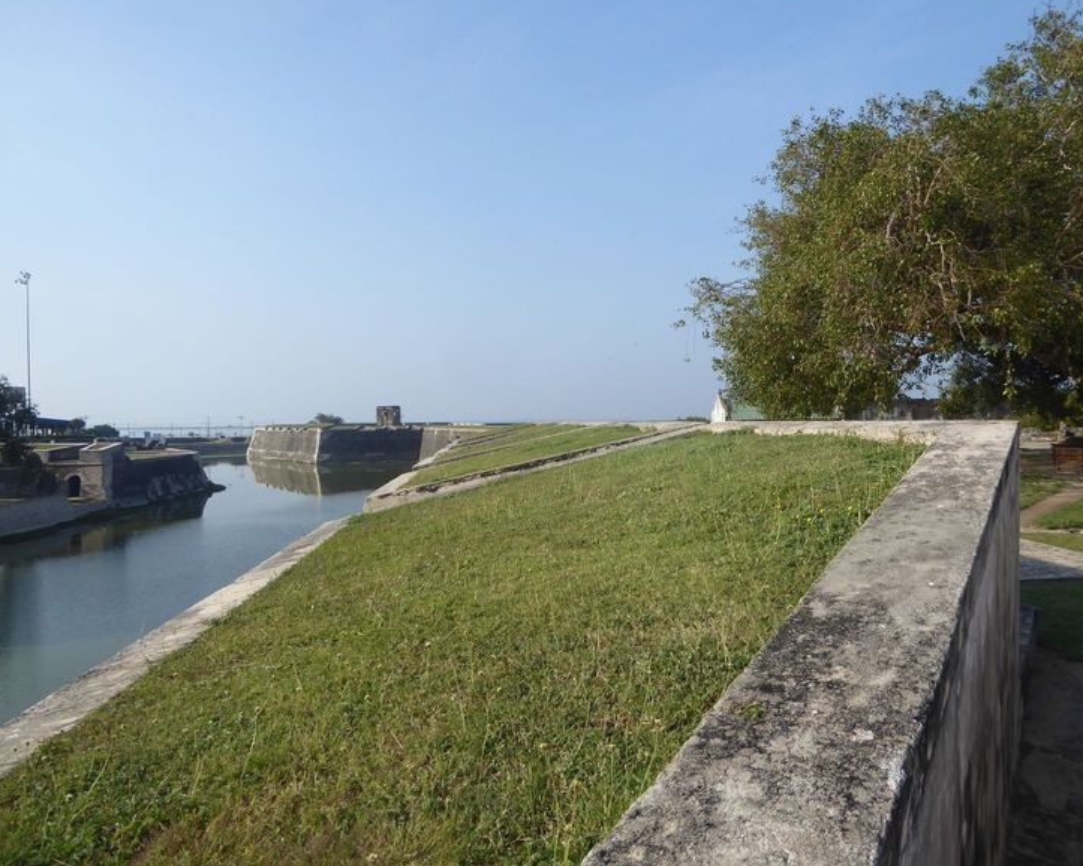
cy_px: 430
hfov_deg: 64.0
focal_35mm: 27
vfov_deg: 53.2
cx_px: 590
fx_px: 865
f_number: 3.3
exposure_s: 1/800
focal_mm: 4.3
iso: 80
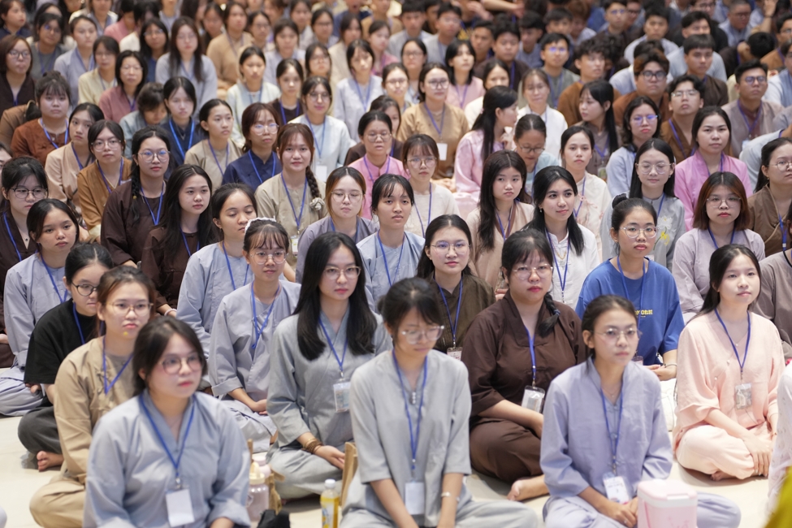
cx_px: 396
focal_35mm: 93
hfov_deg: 21.9
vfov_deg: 14.7
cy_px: 264
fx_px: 2046
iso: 2500
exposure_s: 1/160
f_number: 2.8
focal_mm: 93
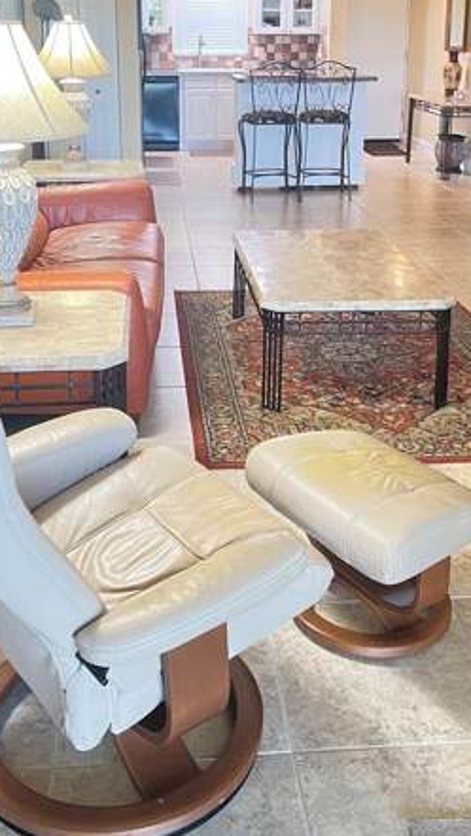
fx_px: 909
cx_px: 218
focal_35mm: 41
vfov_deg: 48.2
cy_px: 252
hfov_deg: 29.0
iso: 320
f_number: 1.5
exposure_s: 1/60
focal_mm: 5.7
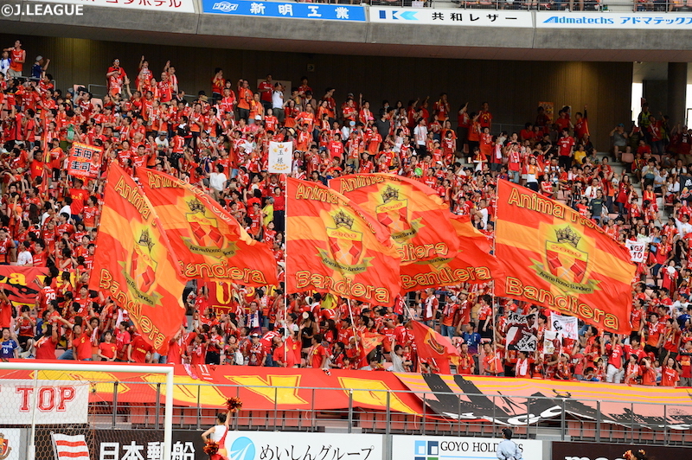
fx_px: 3265
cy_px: 230
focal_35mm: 170
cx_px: 346
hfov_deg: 12.1
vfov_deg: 8.1
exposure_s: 1/4000
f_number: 4
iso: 6400
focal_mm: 170
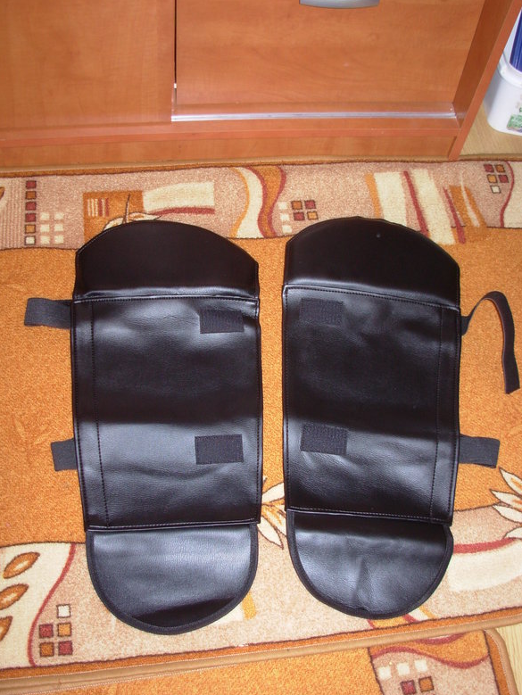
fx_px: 784
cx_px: 267
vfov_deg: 47.8
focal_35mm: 39
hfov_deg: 36.8
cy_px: 341
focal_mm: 6.3
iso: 51
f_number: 2.9
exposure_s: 1/32.9
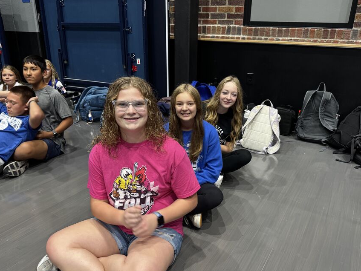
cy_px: 147
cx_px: 189
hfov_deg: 61.6
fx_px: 303
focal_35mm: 29
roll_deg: -1.0
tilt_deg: -24.2
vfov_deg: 48.2
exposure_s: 1/61
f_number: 1.78
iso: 200
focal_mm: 6.76
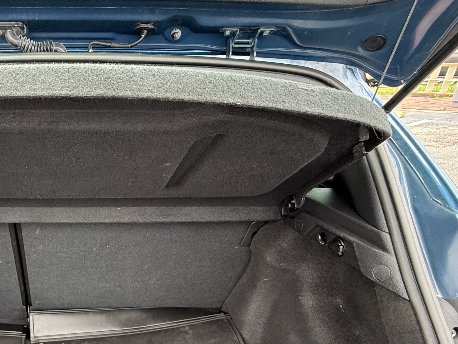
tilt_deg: -27.6
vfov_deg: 46.1
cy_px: 267
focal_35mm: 29
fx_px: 384
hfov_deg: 55.8
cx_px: 72
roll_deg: +1.1
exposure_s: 1/99
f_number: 2.2
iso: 160
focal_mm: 2.22
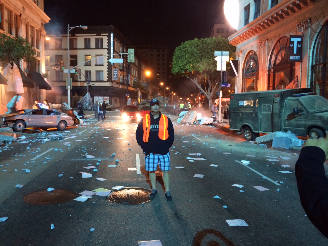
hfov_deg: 60.0
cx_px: 164
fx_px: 284
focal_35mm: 30
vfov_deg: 46.8
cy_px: 123
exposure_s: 1/30
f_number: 2.2
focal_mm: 4.12
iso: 320
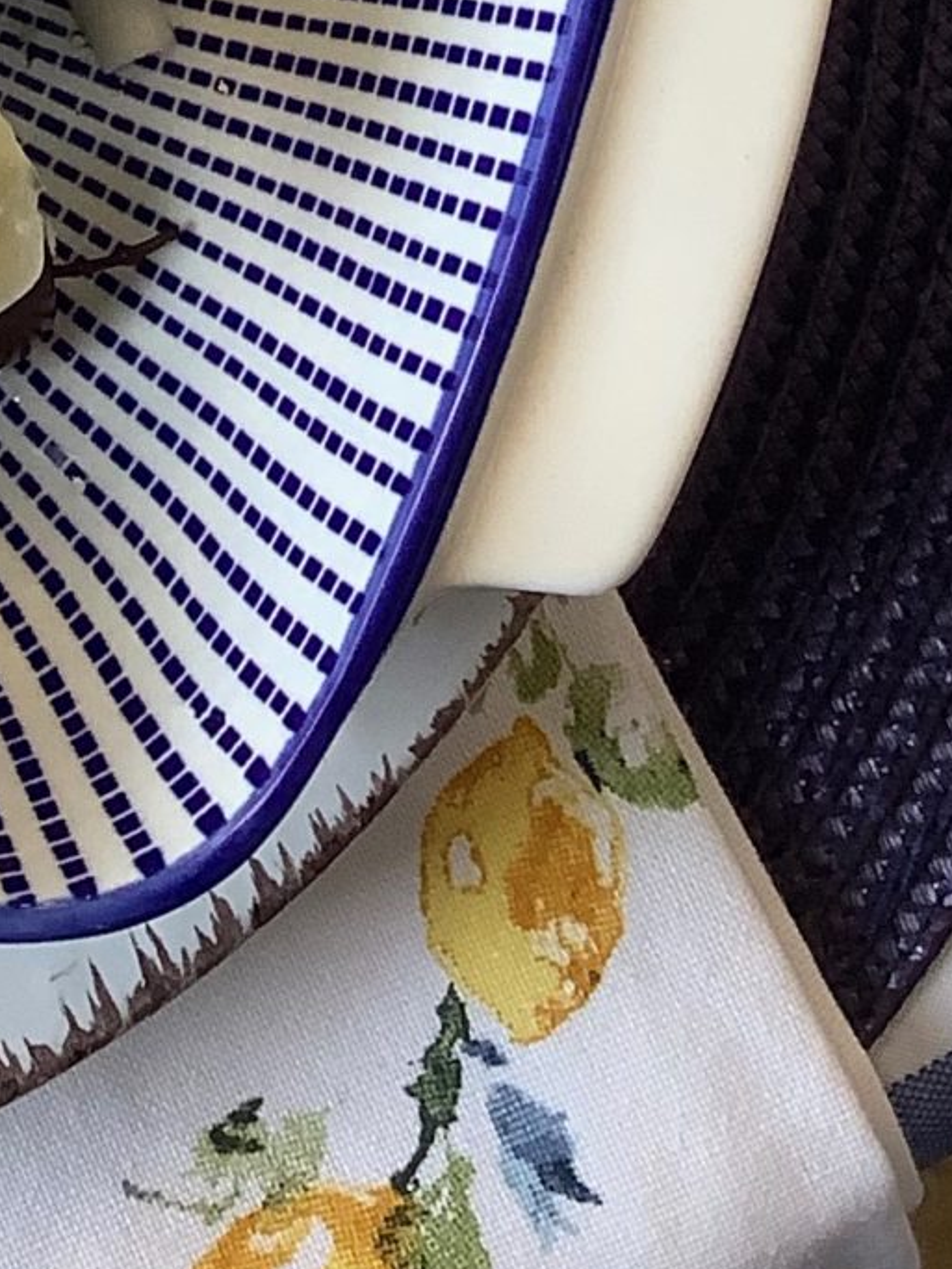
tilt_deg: -78.2
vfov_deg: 15.3
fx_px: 4254
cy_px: -813
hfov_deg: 12.4
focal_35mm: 116
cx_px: -213
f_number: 2.4
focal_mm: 3.3
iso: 80
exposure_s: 1/60
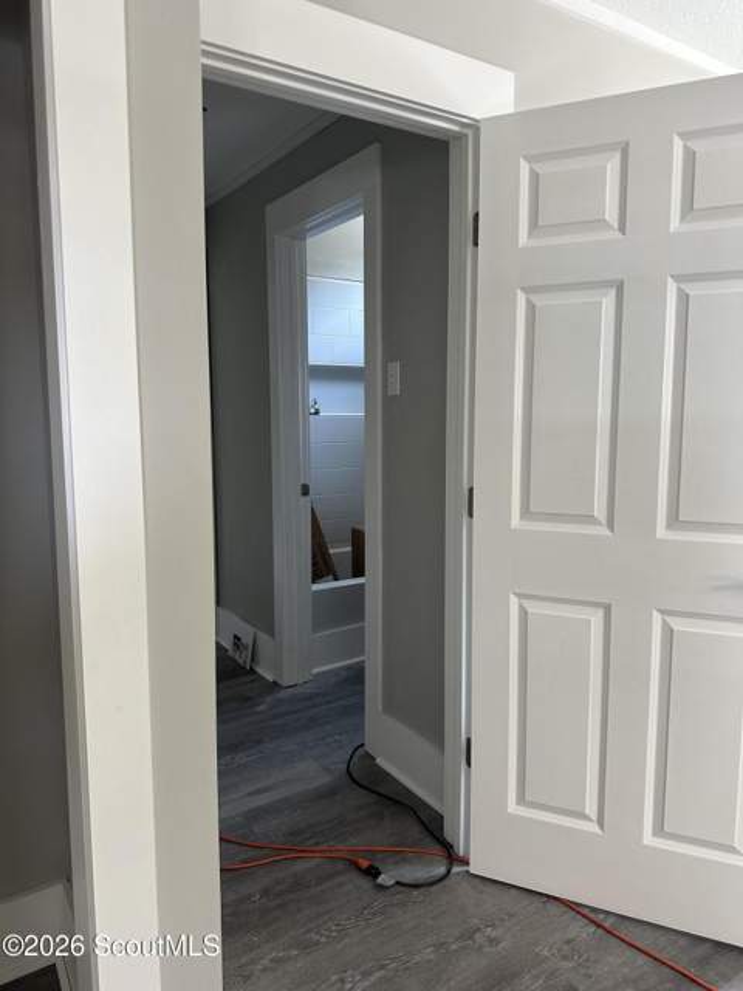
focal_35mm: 24
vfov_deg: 71.6
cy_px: 496
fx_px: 687
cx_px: 372
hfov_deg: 56.8
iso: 250
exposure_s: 1/75
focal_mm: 6.86
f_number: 1.78
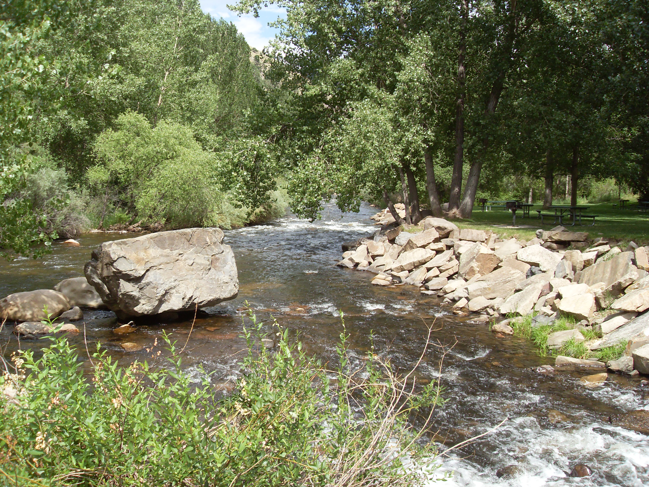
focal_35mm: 35
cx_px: 324
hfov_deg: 52.6
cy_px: 244
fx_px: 656
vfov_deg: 40.7
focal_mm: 6.3
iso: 80
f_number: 7
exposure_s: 1/125
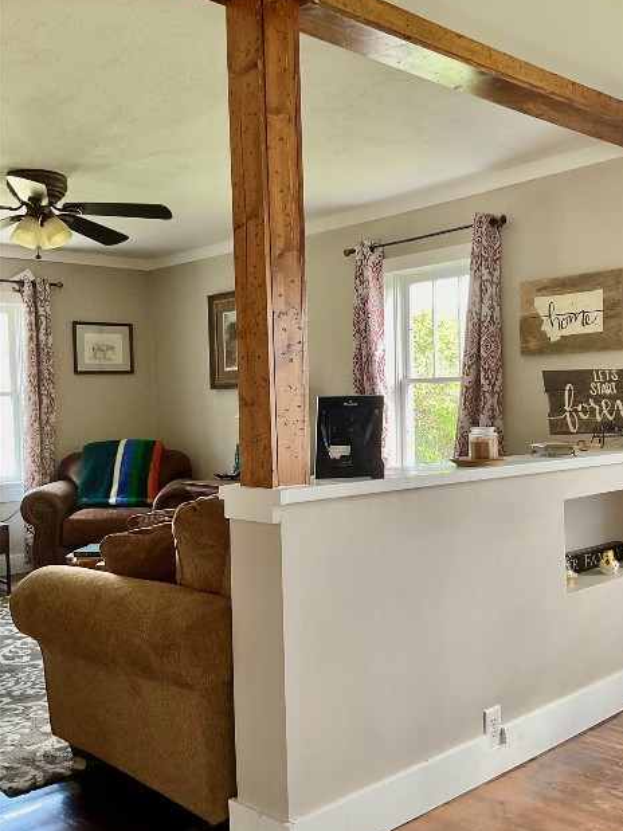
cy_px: 416
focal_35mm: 36
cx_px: 385
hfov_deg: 39.4
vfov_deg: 51.4
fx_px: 864
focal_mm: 3
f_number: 1.8
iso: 64
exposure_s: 1/88
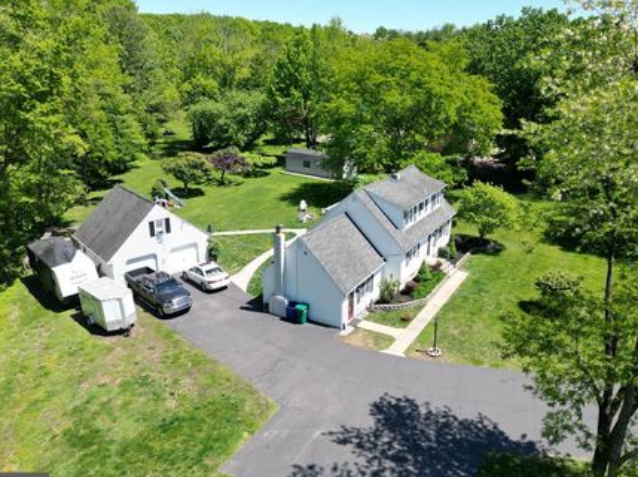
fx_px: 516
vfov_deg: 49.7
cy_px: 224
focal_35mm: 28
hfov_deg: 63.5
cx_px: 330
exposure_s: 1/2000
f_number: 1.7
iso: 120
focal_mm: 6.72
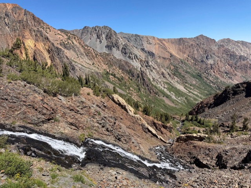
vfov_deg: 56.8
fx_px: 174
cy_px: 94
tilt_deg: -11.1
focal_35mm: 24
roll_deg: +2.4
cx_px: 126
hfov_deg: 71.6
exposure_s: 1/3425
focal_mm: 6.76
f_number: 1.78
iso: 80
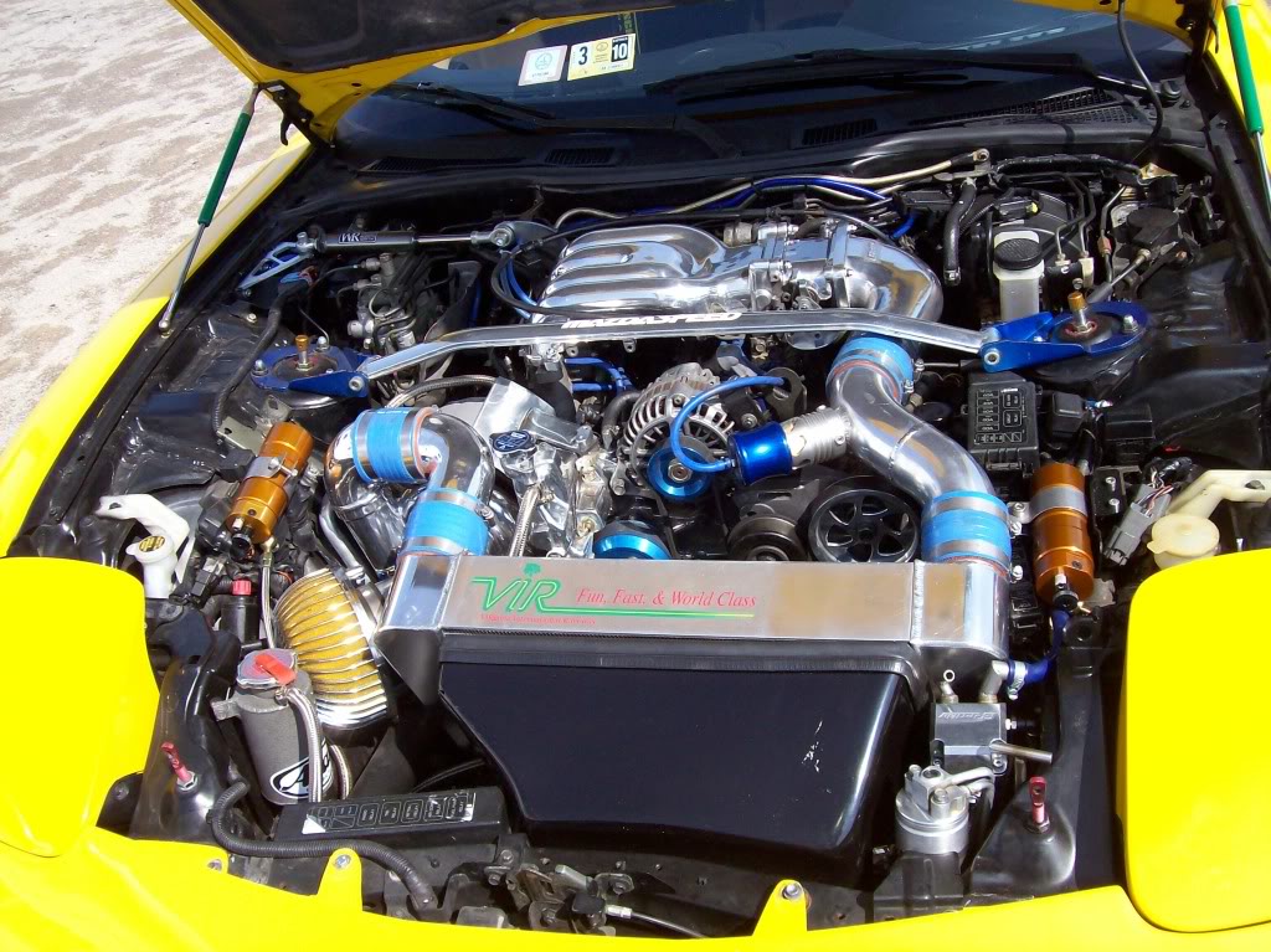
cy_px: 476
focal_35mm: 36
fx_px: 1321
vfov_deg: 39.6
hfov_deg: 51.4
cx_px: 636
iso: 80
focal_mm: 6
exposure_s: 1/417
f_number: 4.8
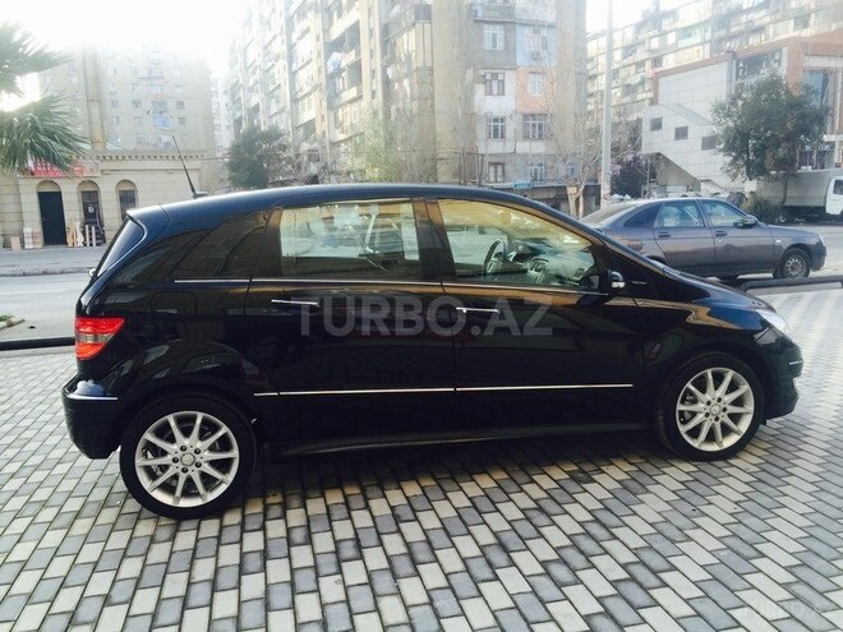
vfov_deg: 48.2
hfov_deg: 61.7
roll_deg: +2.4
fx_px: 706
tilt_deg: -9.8
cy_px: 316
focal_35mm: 29
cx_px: 422
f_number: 2.2
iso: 32
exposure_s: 1/243
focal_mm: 4.15
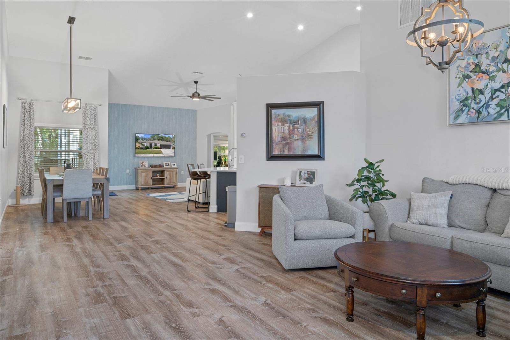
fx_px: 340
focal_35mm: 24
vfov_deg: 53.1
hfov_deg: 73.8
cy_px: 170
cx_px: 255
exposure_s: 1/2
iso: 320
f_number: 8
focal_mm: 24
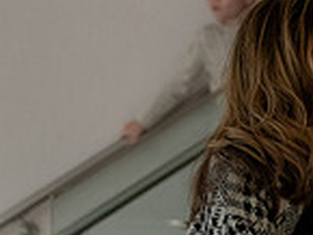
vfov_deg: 5.5
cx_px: 548
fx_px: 2434
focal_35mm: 269
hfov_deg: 7.2
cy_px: 27
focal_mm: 70
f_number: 2.8
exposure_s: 1/800
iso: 2000
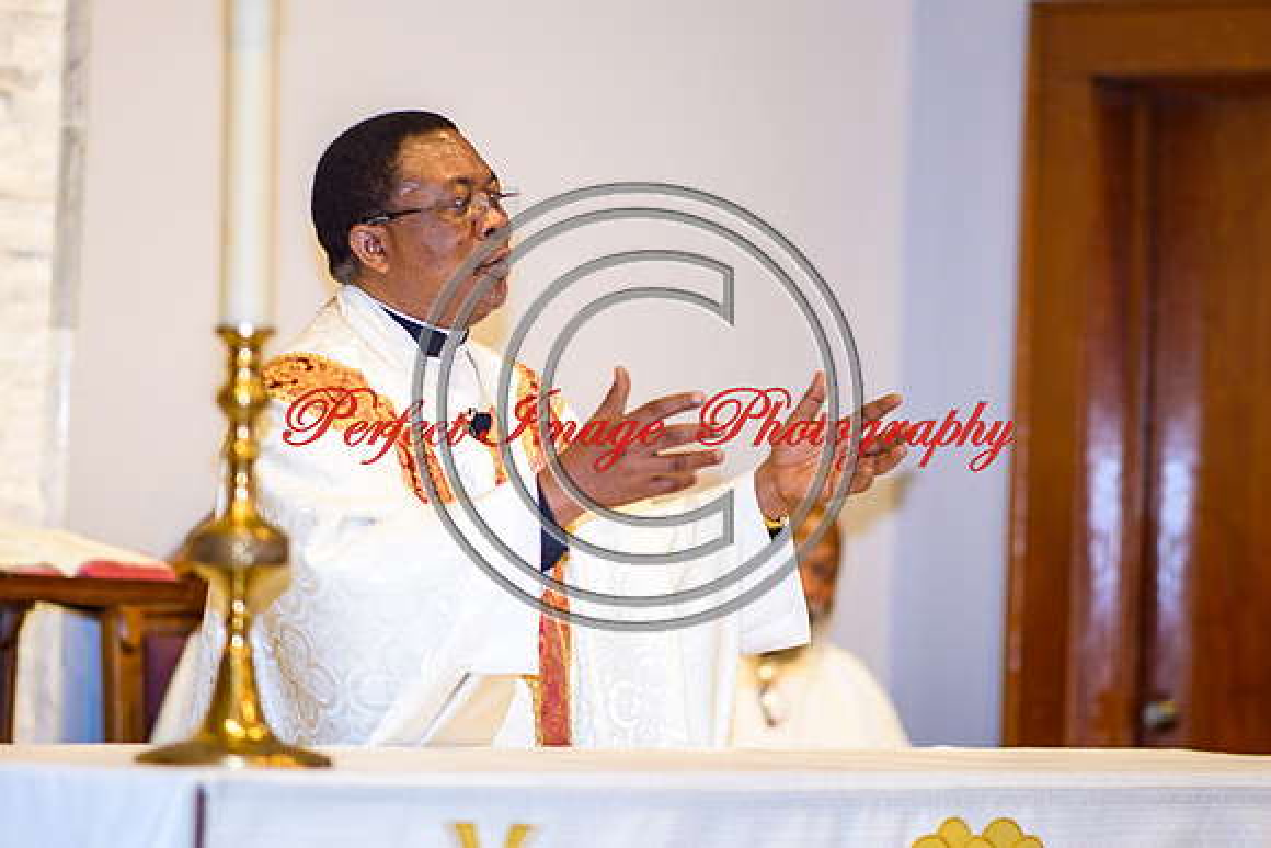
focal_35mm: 179
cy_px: 395
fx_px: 6313
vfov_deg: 7.7
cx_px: 580
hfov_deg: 11.5
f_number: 1.4
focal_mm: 105
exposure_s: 1/100
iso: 100
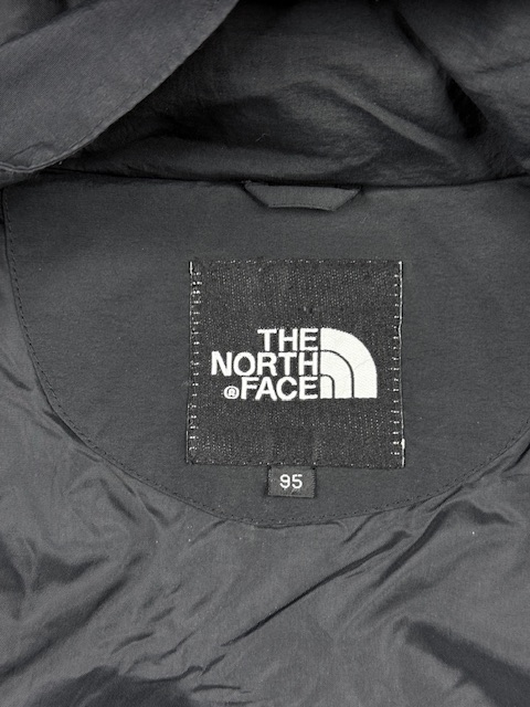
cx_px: 265
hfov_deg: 30.3
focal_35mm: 48
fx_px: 980
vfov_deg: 39.7
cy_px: 354
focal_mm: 6.76
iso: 80
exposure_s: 1/50
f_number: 1.78
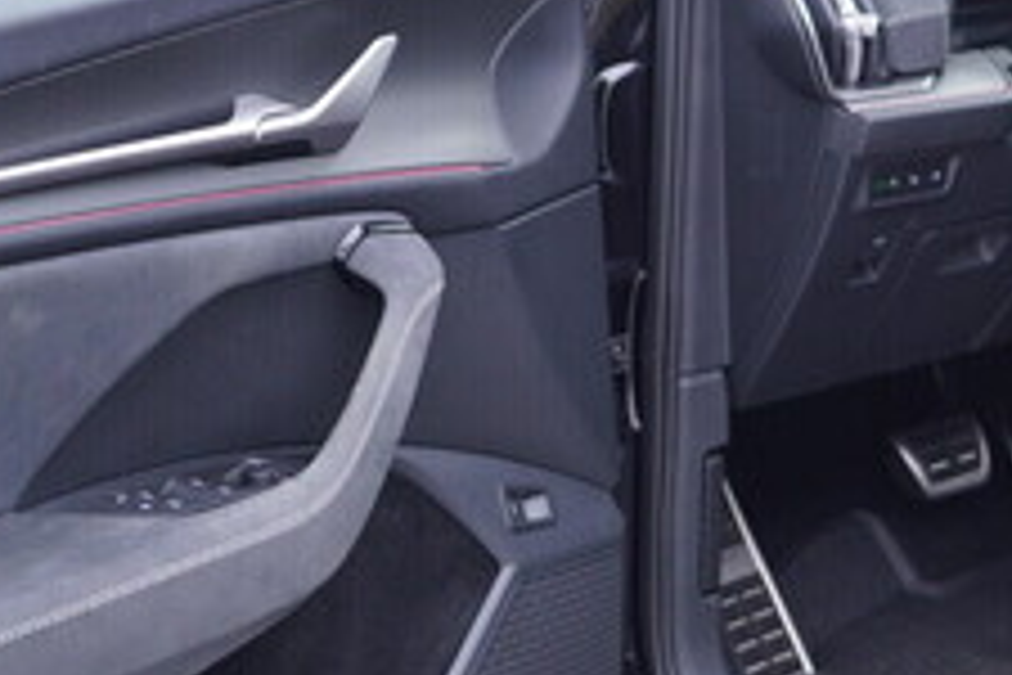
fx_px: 2474
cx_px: 814
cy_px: 182
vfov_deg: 15.5
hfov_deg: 22.8
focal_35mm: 88
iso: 160
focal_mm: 24
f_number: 2.8
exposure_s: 1/40
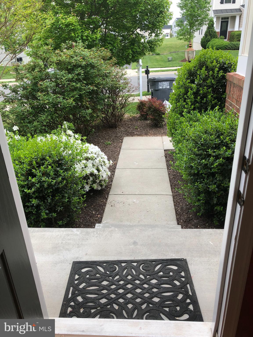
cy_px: 168
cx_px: 126
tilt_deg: -25.3
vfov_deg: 63.4
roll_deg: +2.7
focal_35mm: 28
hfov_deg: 49.7
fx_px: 273
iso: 20
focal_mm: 4
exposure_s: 1/232
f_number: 1.8
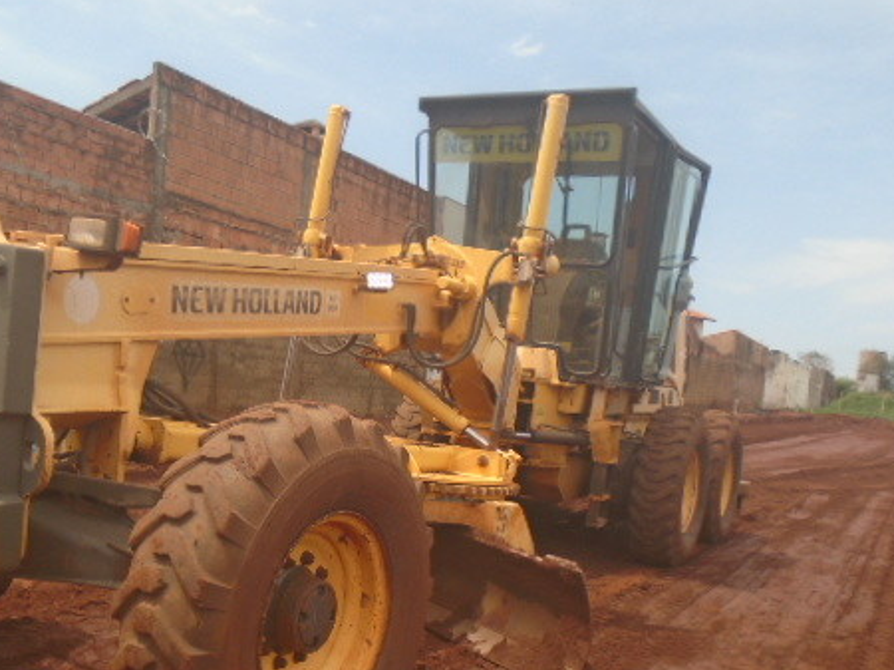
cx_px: 336
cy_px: 437
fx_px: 955
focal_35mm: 37
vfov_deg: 38.3
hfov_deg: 49.7
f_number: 3.2
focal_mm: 4.6
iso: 100
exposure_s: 1/800
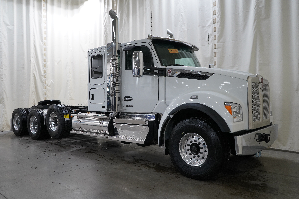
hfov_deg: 63.7
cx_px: 150
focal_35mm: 29
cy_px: 100
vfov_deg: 45.0
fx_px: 241
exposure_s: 1/160
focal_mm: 29
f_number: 4
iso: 1600
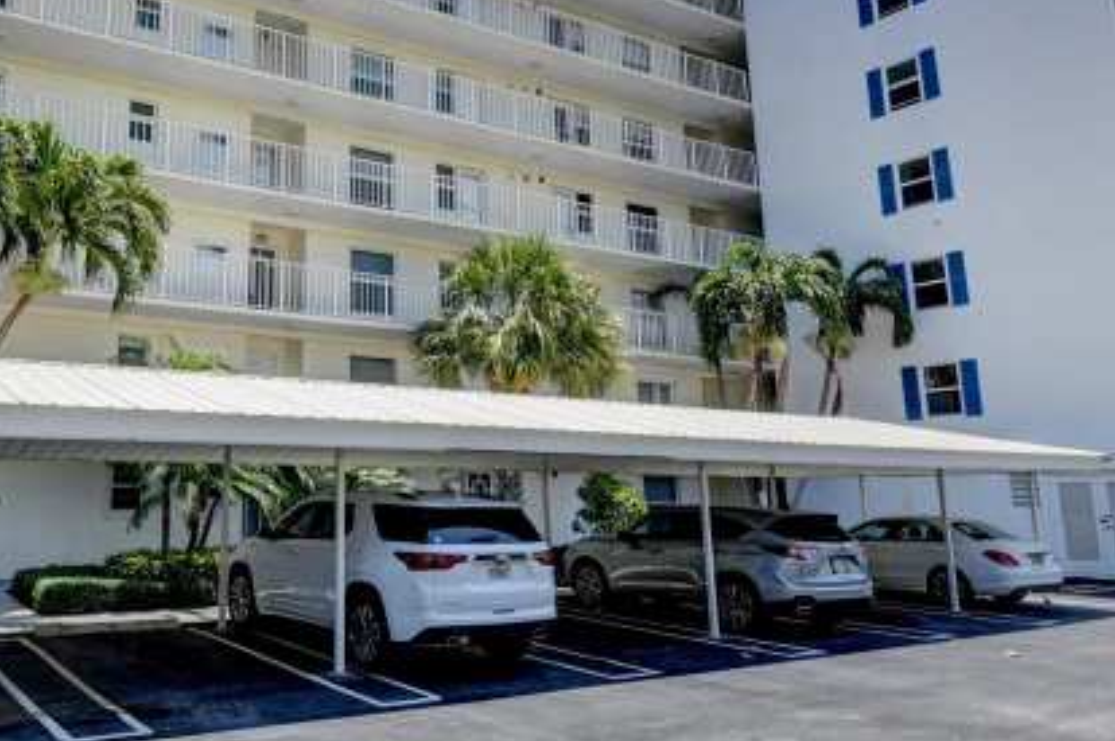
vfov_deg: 44.6
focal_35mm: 29
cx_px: 342
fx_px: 897
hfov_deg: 61.6
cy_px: 298
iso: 640
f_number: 8
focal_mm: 10
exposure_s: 1/2000
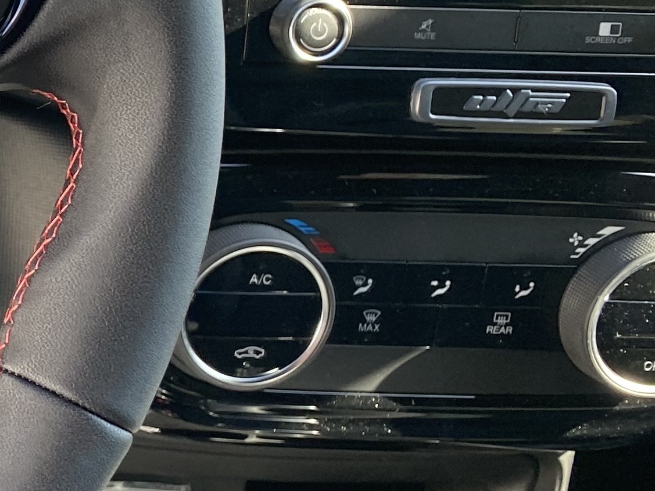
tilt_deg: -30.3
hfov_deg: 17.5
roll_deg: -4.3
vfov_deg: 15.7
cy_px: 45
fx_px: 1760
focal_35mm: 93
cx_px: -490
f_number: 1.8
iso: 64
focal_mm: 4.25
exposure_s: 1/121
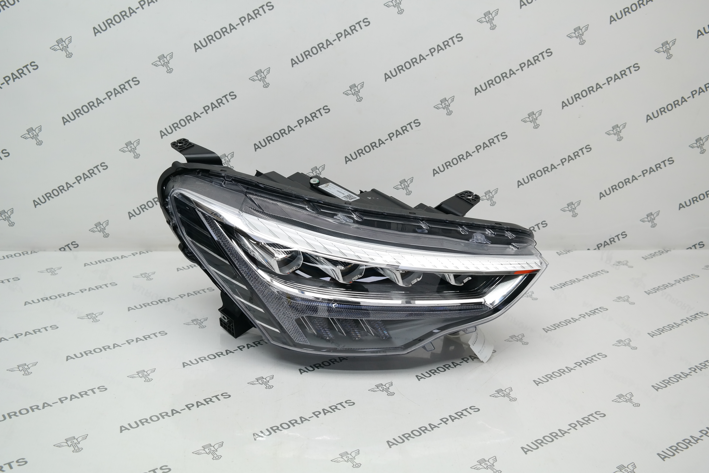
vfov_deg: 32.6
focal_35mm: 41
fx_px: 807
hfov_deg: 47.4
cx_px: 354
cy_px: 236
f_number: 5.6
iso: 400
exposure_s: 1/50
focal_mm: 27
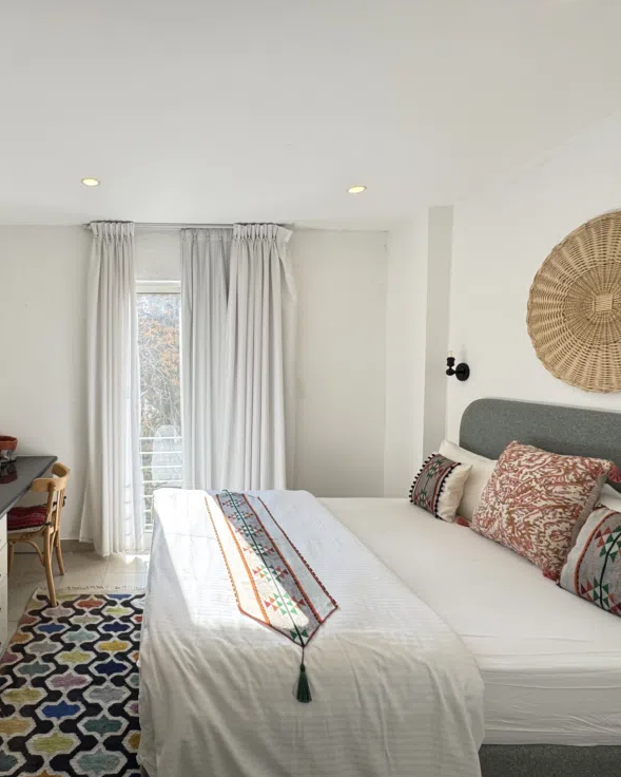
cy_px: 378
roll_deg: -0.5
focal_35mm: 19
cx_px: 164
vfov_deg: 83.3
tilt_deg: -1.7
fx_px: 436
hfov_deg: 66.9
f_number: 2.2
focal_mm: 2.22
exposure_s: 1/106
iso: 40
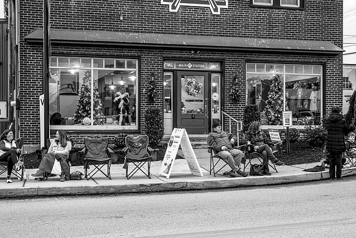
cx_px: 193
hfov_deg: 34.6
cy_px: 129
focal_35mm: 58
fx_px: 572
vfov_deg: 23.5
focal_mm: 53
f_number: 7.1
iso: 1600
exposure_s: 1/80
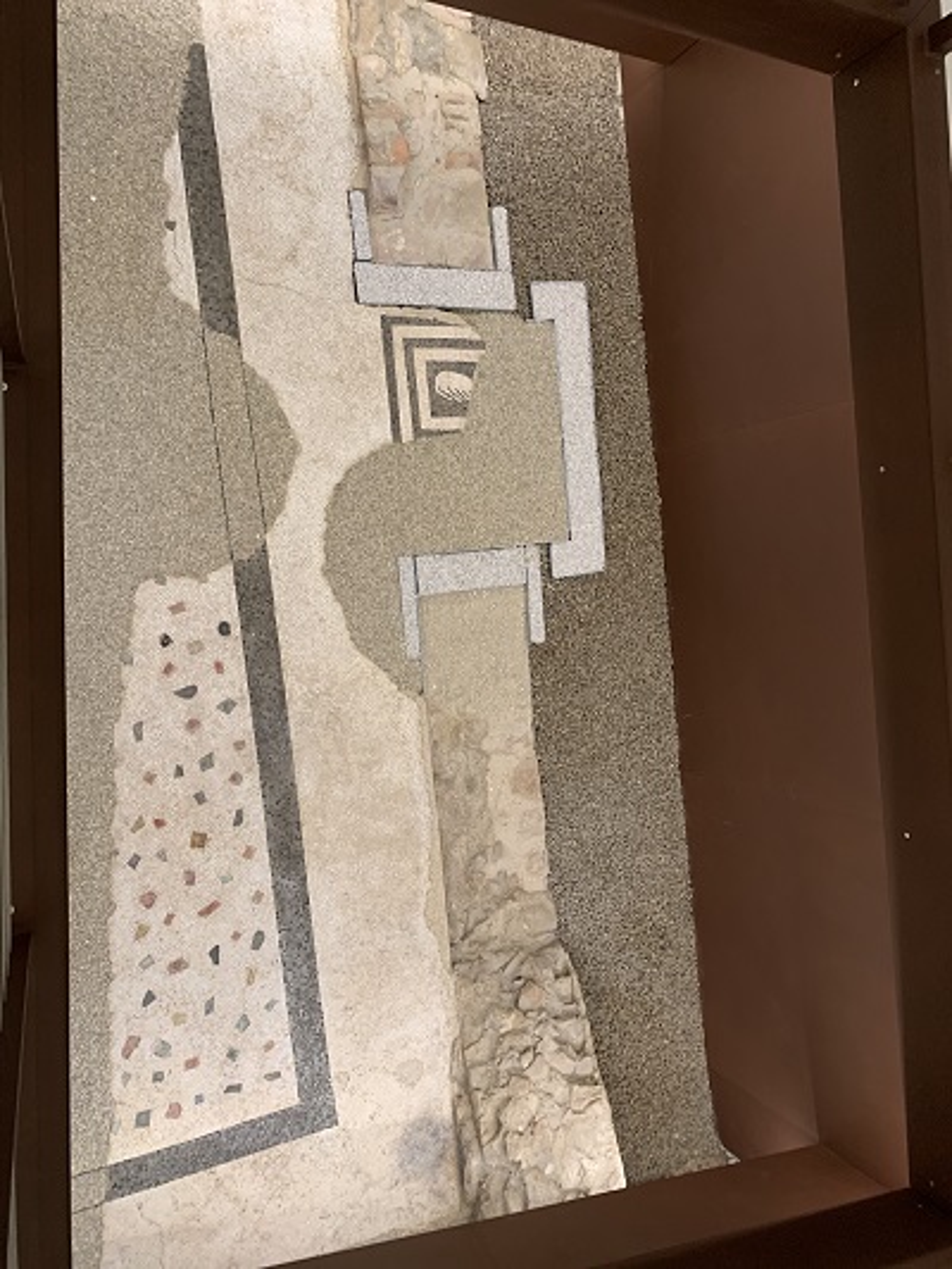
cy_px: 634
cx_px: 476
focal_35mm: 26
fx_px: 953
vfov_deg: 67.3
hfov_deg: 53.1
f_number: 1.8
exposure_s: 1/60
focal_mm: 4.25
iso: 200
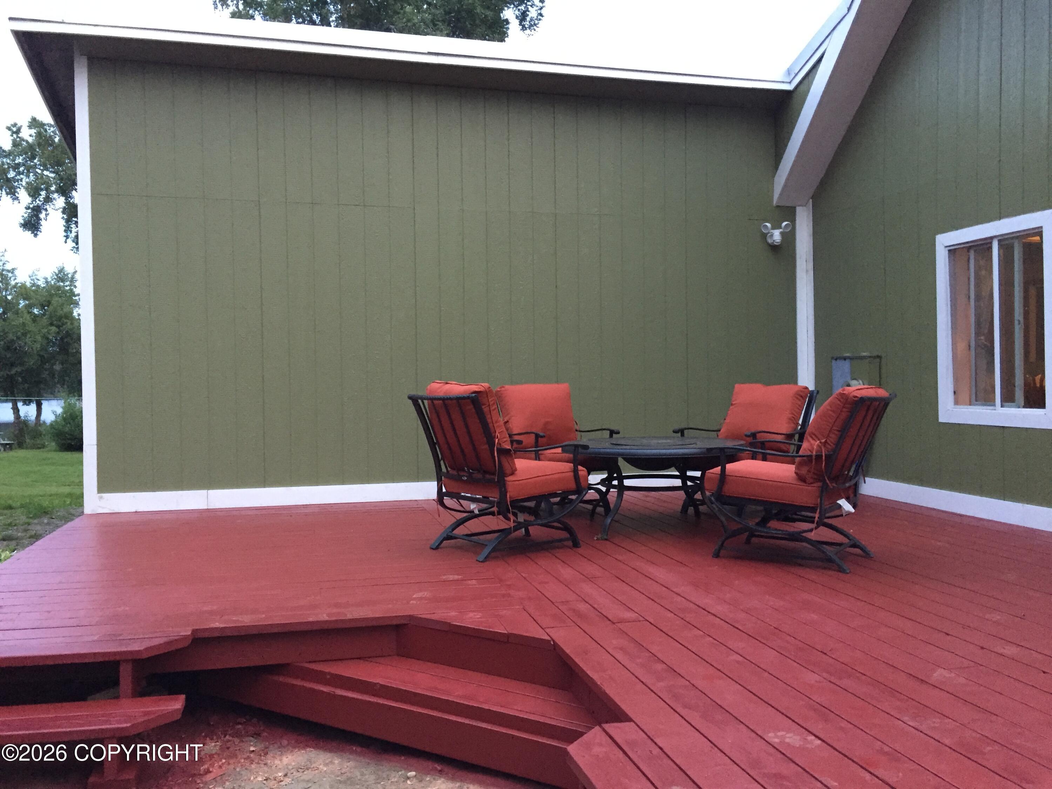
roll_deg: -0.3
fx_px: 881
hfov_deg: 61.7
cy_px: 394
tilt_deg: -1.8
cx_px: 526
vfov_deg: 48.2
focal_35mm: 29
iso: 250
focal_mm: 4.15
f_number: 2.2
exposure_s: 1/30
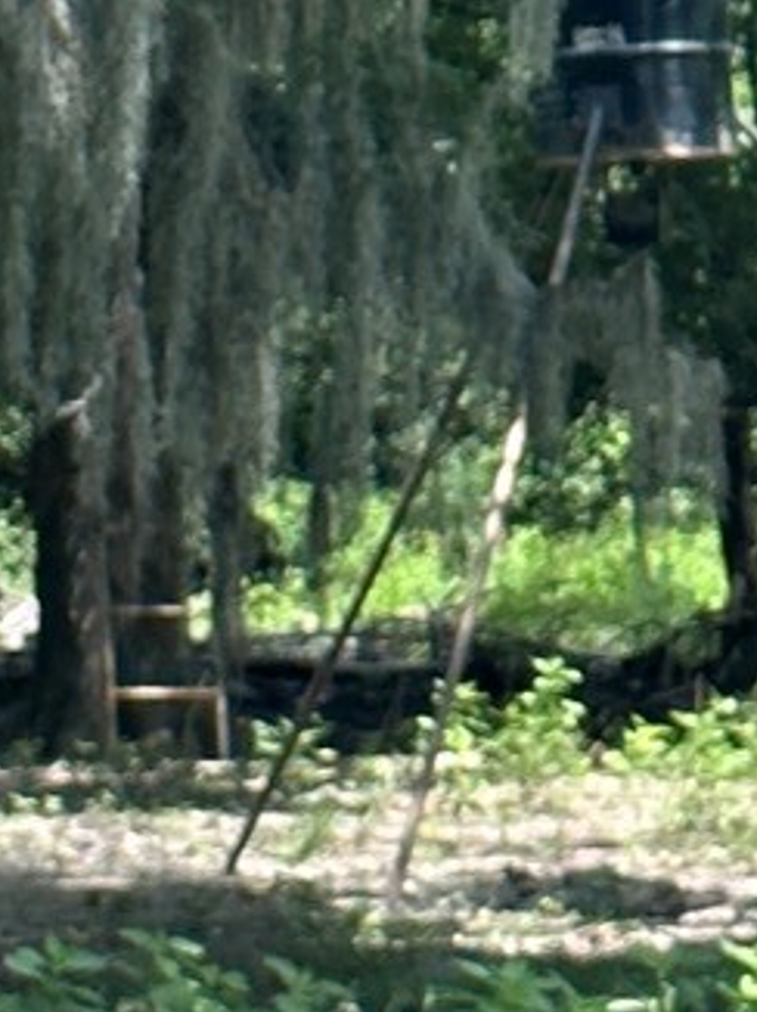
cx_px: 375
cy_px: 242
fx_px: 8817
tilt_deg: +1.9
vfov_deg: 6.6
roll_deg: +0.1
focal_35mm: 302
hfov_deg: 4.9
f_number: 1.78
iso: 64
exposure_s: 1/513
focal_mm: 6.86
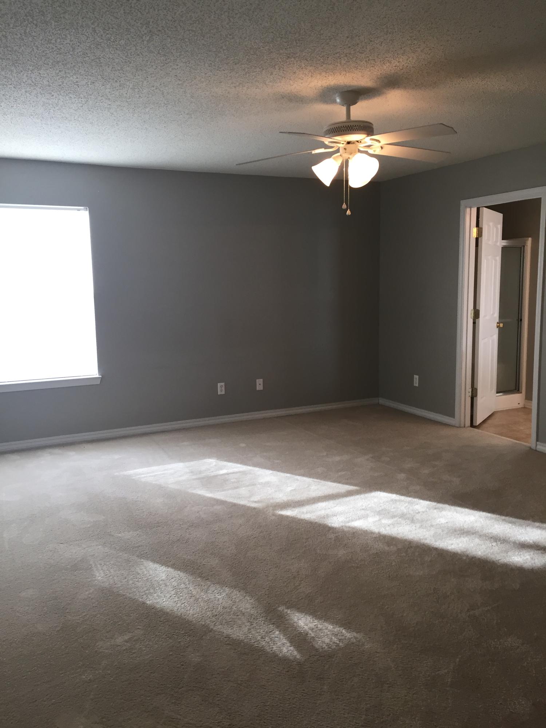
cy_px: 364
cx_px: 273
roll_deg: +0.8
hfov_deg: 48.2
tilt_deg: -6.4
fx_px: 610
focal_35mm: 29
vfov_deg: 61.7
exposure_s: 1/30
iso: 32
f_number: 2.2
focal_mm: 4.15
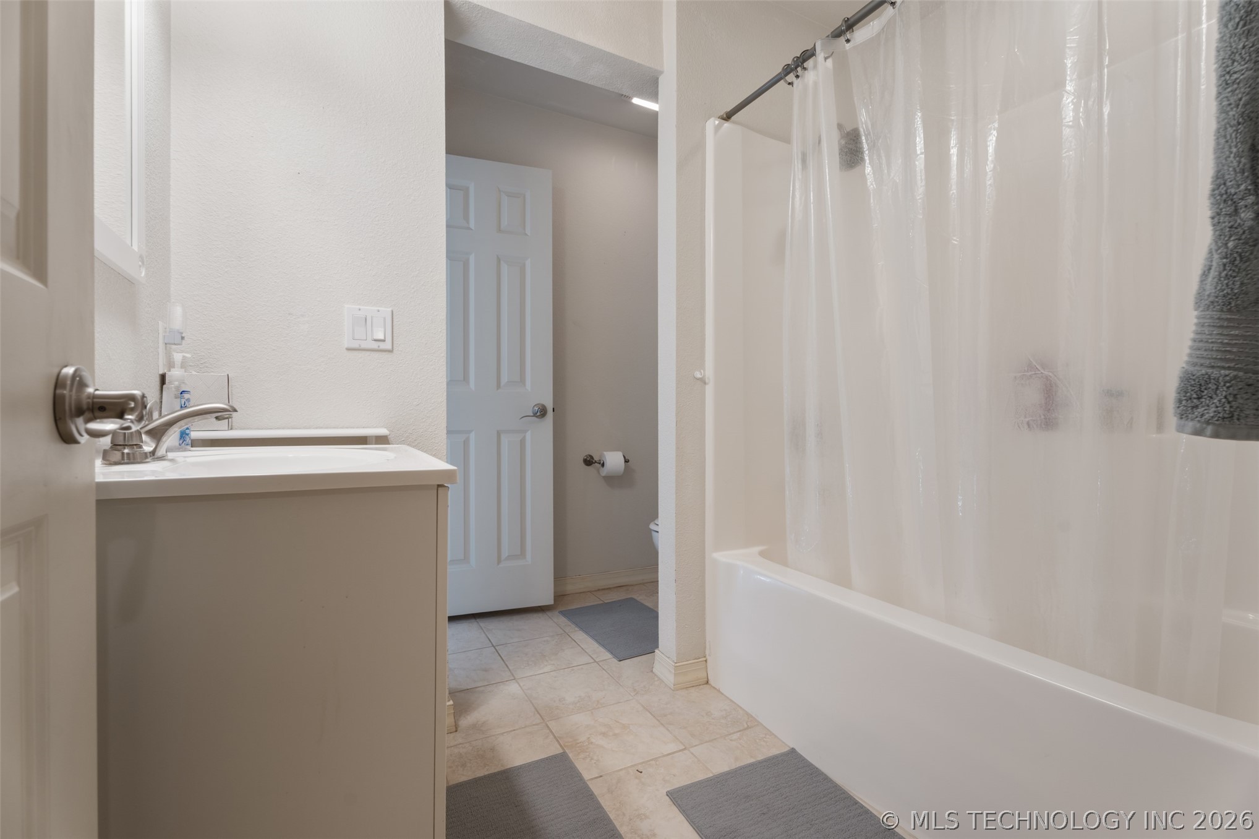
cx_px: 630
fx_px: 559
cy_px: 420
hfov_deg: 96.8
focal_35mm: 16
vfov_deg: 73.7
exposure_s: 1/200
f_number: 8
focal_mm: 16
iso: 160
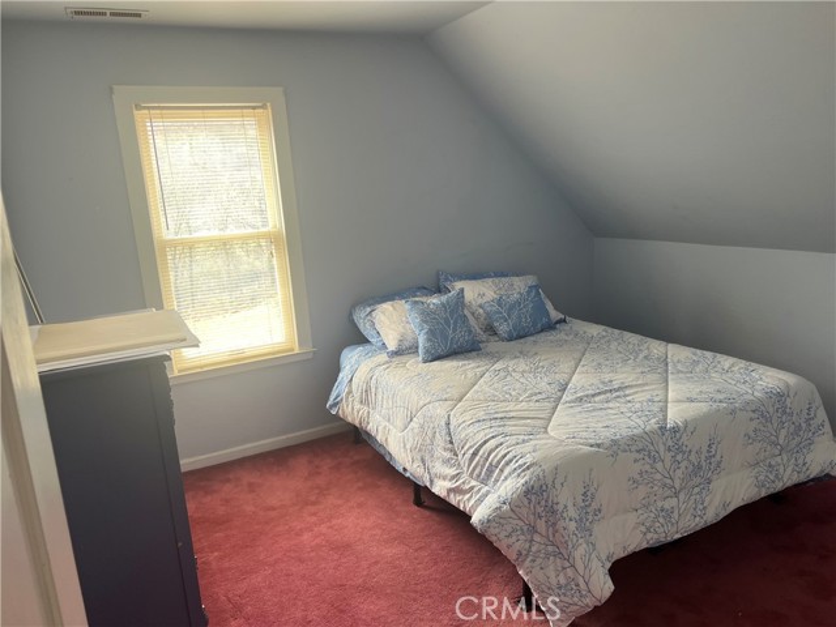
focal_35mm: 26
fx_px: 628
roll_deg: +4.0
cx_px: 418
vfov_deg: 53.1
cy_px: 314
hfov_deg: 67.3
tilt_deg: -13.0
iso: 80
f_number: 1.5
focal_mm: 5.7
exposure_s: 1/121
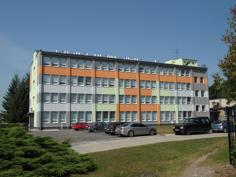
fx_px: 286
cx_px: 118
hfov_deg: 44.8
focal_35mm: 42
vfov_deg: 34.3
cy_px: 88
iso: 80
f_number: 4.7
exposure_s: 1/1000
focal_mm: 9.1
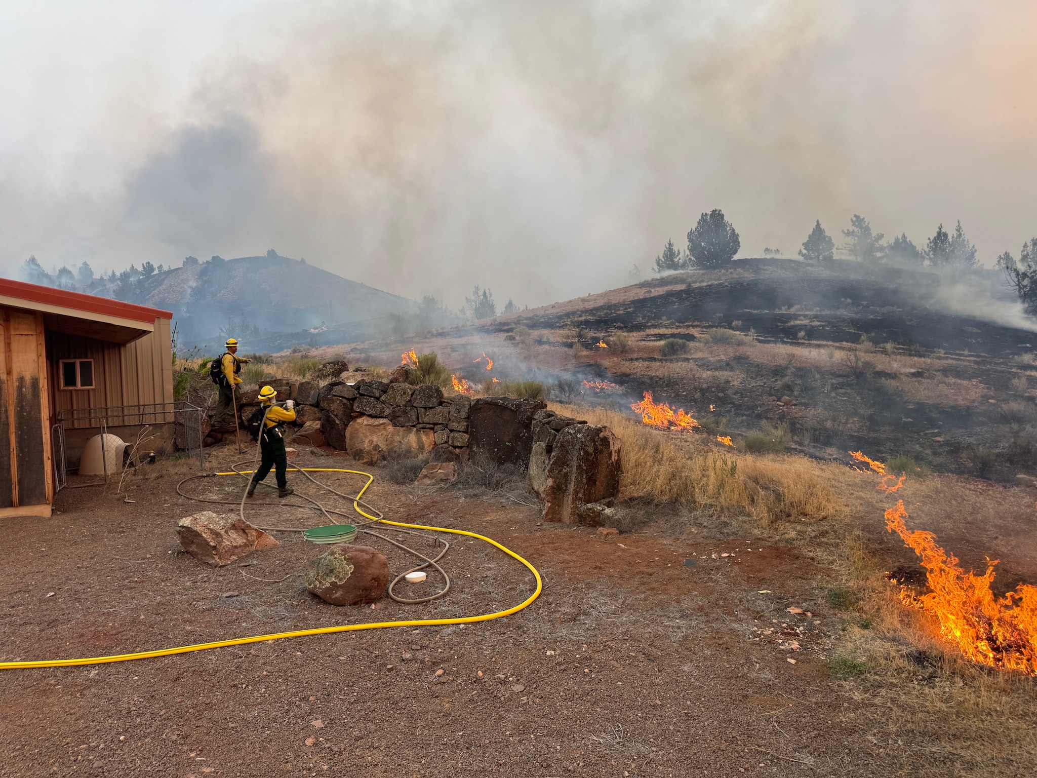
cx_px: 518
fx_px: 719
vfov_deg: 56.8
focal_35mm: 24
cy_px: 389
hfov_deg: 71.6
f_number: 1.78
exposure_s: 1/187
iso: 64
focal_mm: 6.76
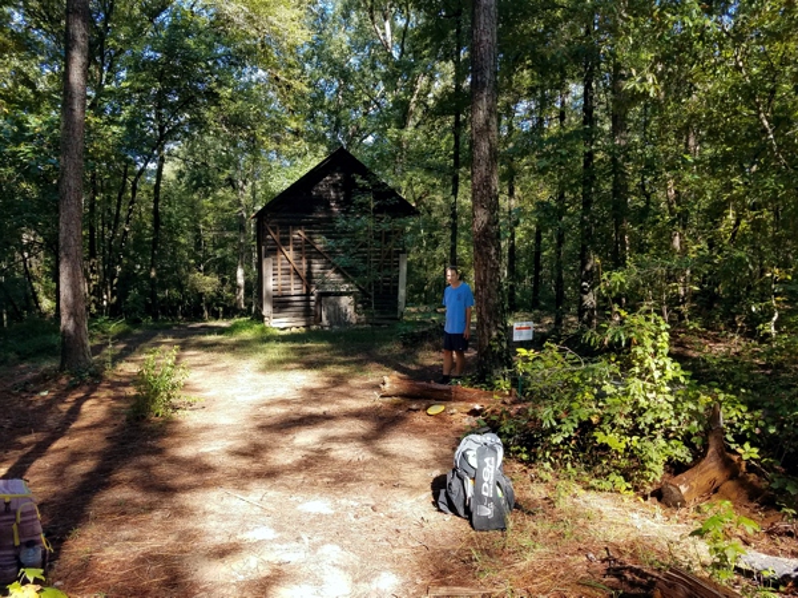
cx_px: 399
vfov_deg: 53.1
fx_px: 599
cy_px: 299
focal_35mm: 26
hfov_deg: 67.3
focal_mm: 4.2
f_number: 1.7
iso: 40
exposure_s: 1/298
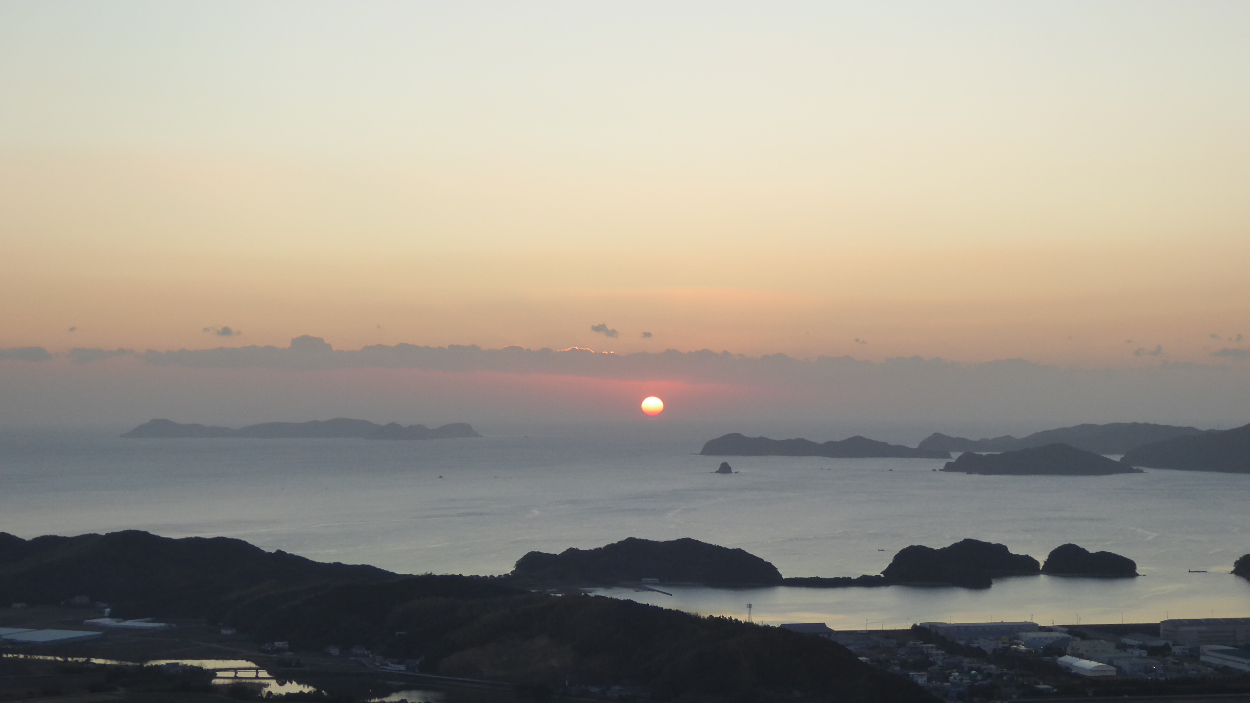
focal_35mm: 71
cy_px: 399
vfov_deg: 17.0
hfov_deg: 29.7
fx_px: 2353
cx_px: 626
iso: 160
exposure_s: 1/100
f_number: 4.3
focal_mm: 10.9
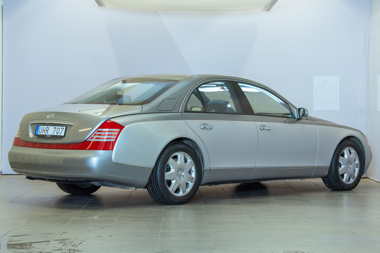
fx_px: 1003
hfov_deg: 21.5
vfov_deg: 14.4
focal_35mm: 95
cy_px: 126
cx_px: 190
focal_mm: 95
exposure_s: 1/200
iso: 1000
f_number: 7.1
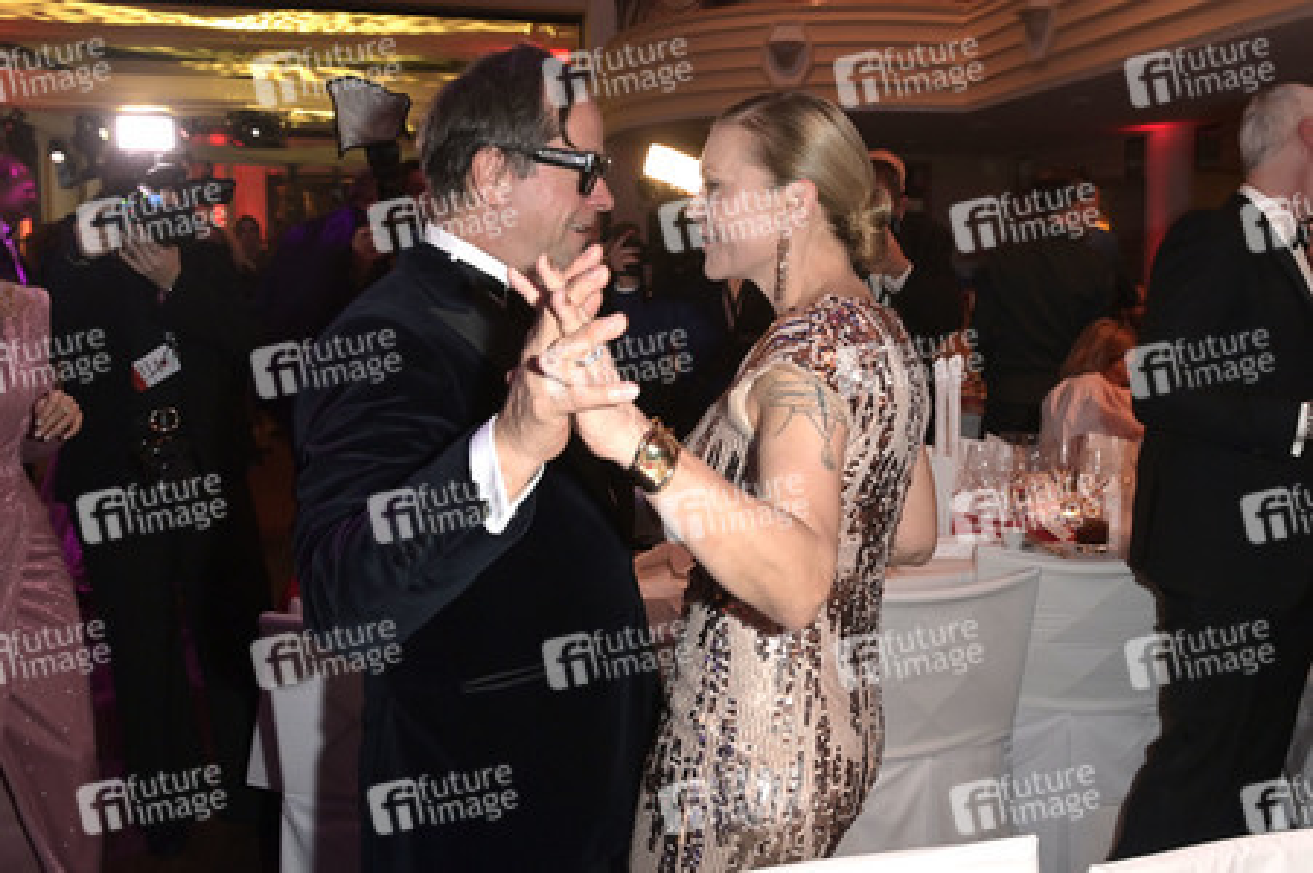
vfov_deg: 53.1
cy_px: 436
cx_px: 656
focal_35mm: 24
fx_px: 875
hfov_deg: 73.8
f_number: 5
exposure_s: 1/100
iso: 2000
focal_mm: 24
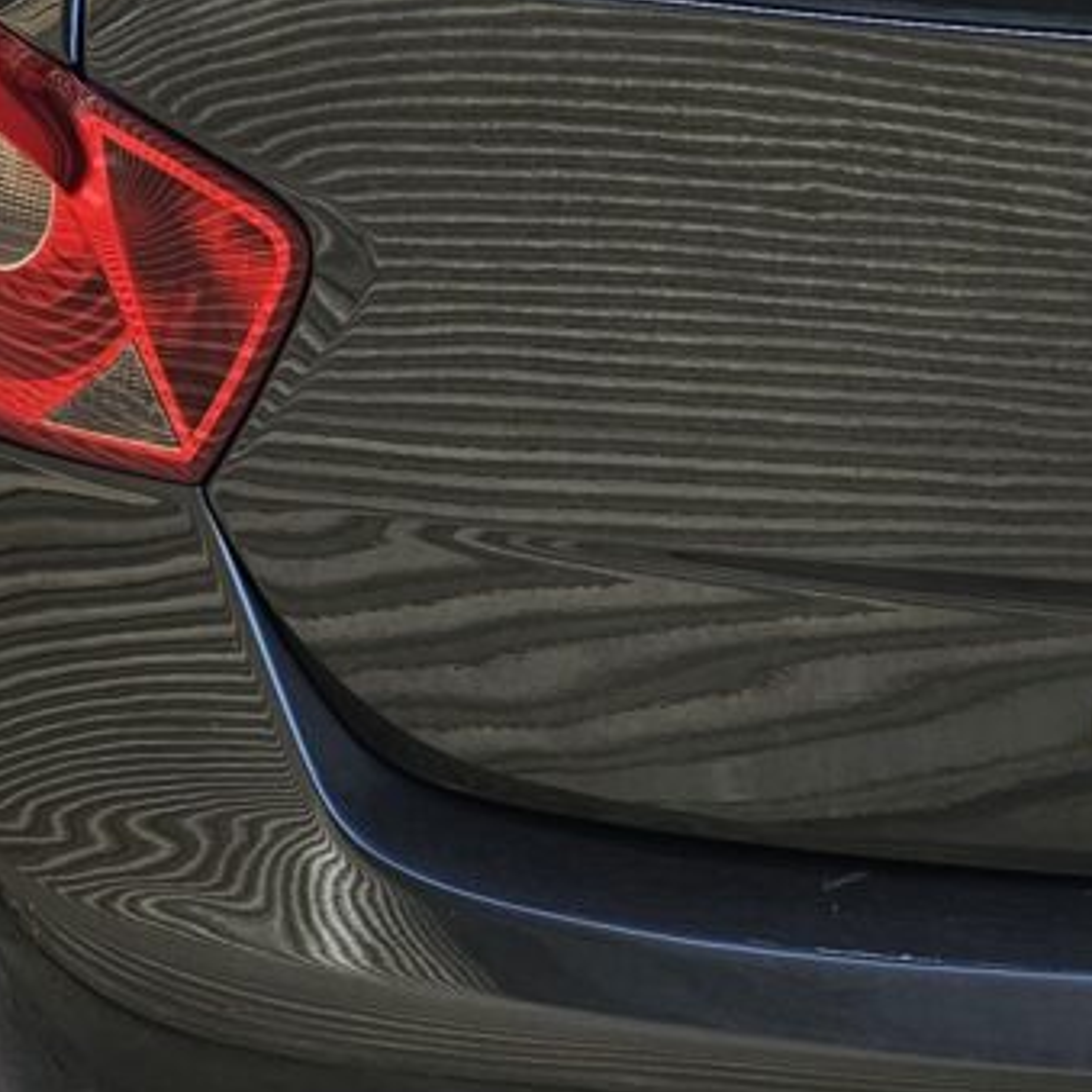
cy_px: 612
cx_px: 1382
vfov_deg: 18.1
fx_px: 3426
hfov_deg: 17.1
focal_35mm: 96
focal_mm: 6.3
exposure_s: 1/100
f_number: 1.7
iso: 25
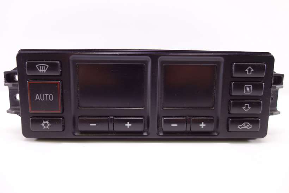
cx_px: 144
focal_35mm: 28
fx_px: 225
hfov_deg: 65.5
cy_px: 96
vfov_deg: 46.4
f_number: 1.8
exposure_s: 1/60
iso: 125
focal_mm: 10.4
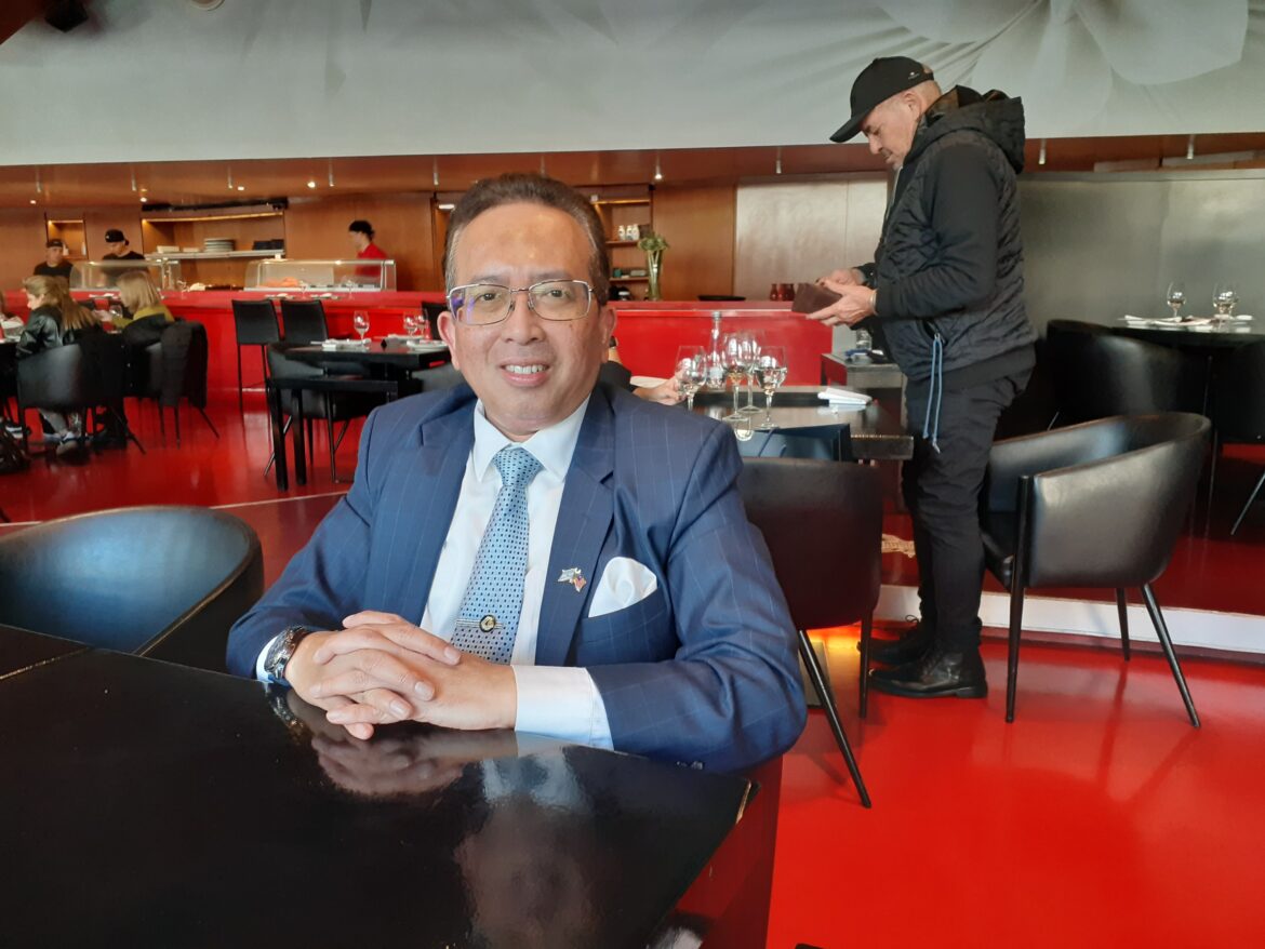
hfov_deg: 65.3
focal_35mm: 27
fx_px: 987
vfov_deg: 51.4
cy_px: 474
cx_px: 632
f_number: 1.9
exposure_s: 1/50
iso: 125
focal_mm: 3.6
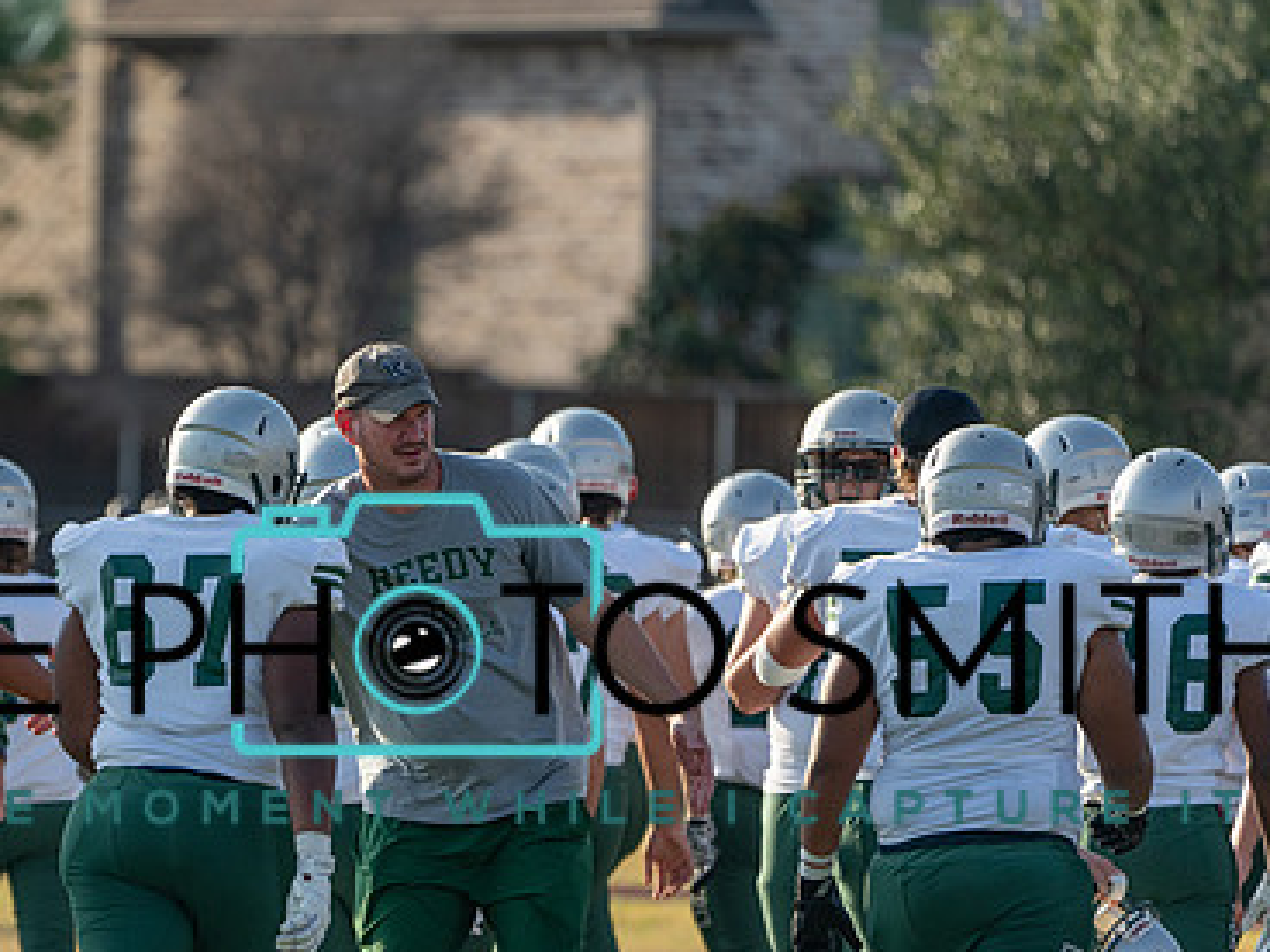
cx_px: 311
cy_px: 657
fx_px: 22270
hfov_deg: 3.3
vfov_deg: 2.5
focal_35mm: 607
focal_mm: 400
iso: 500
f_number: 5.6
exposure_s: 1/1250
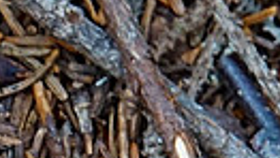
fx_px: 10858
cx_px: -293
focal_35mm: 1461
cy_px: -48
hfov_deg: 1.5
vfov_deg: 0.8
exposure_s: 1/50
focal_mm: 210
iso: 1000
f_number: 13
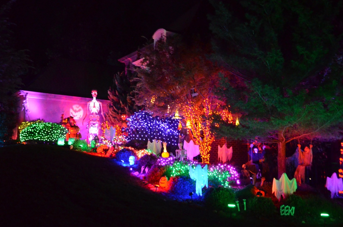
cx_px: 175
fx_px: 475
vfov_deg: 26.9
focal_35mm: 50
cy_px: 117
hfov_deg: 39.7
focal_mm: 28
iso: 3200
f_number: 4.5
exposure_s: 1/5
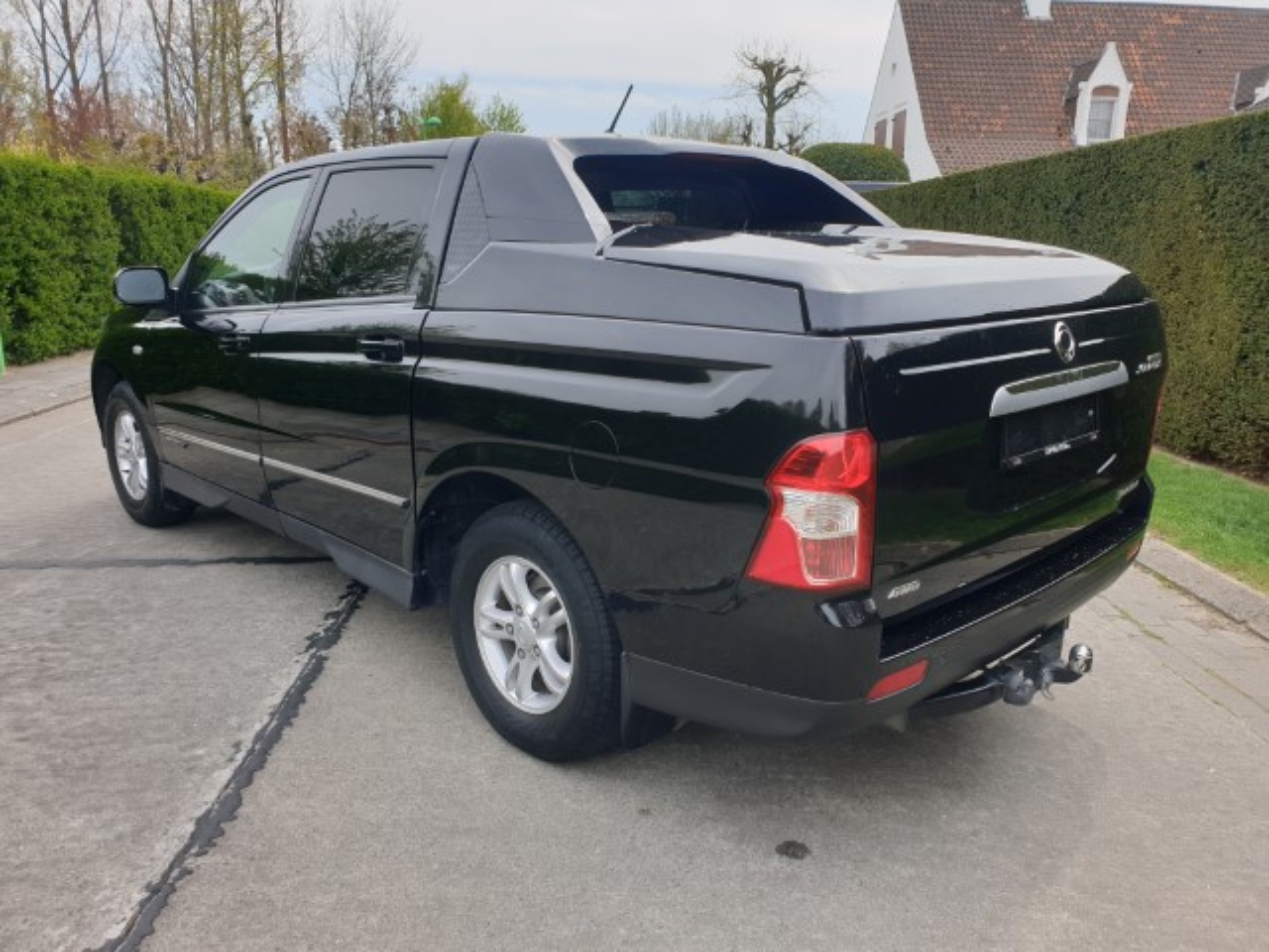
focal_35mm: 26
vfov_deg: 53.1
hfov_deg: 67.3
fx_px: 953
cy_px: 476
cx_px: 634
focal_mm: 4.3
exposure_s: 1/781
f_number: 2.4
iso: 50
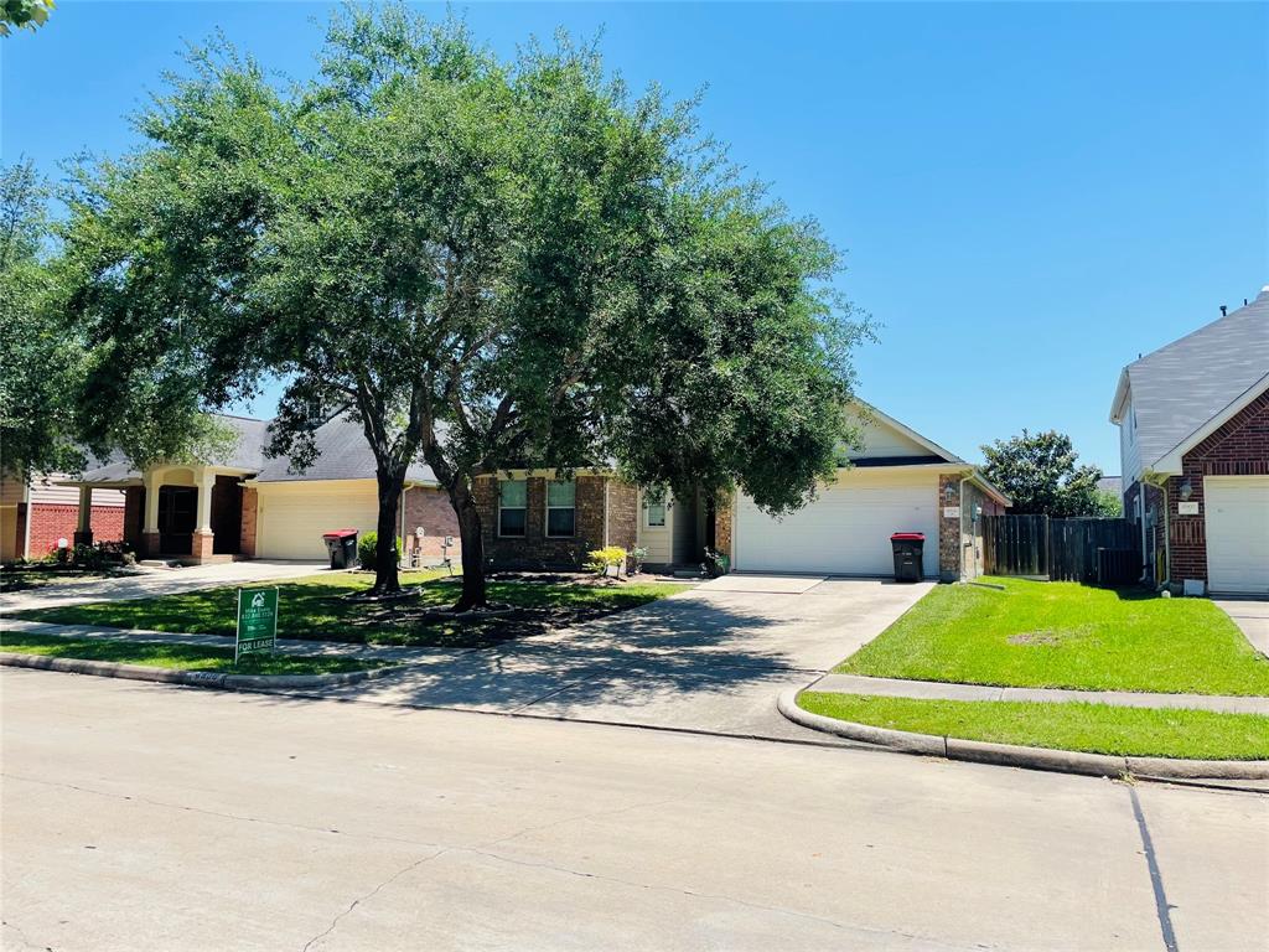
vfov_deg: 53.1
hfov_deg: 67.3
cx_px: 634
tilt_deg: +5.3
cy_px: 476
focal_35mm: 26
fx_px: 953
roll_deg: -1.0
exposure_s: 1/2959
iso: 32
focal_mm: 4.2
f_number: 1.6
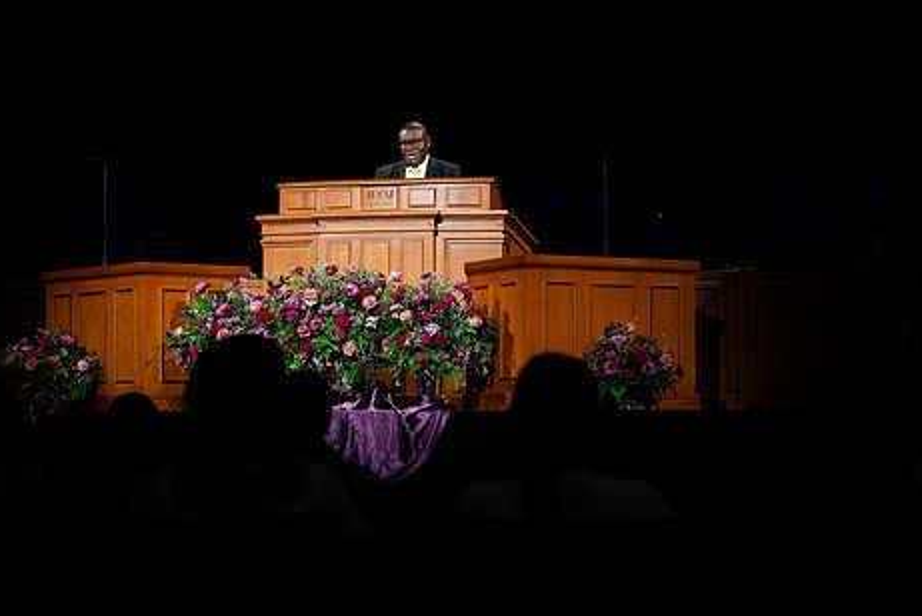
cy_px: 275
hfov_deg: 23.1
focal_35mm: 88
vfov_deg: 15.6
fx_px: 2255
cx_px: 394
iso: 1250
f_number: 2.8
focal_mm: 70
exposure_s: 1/250
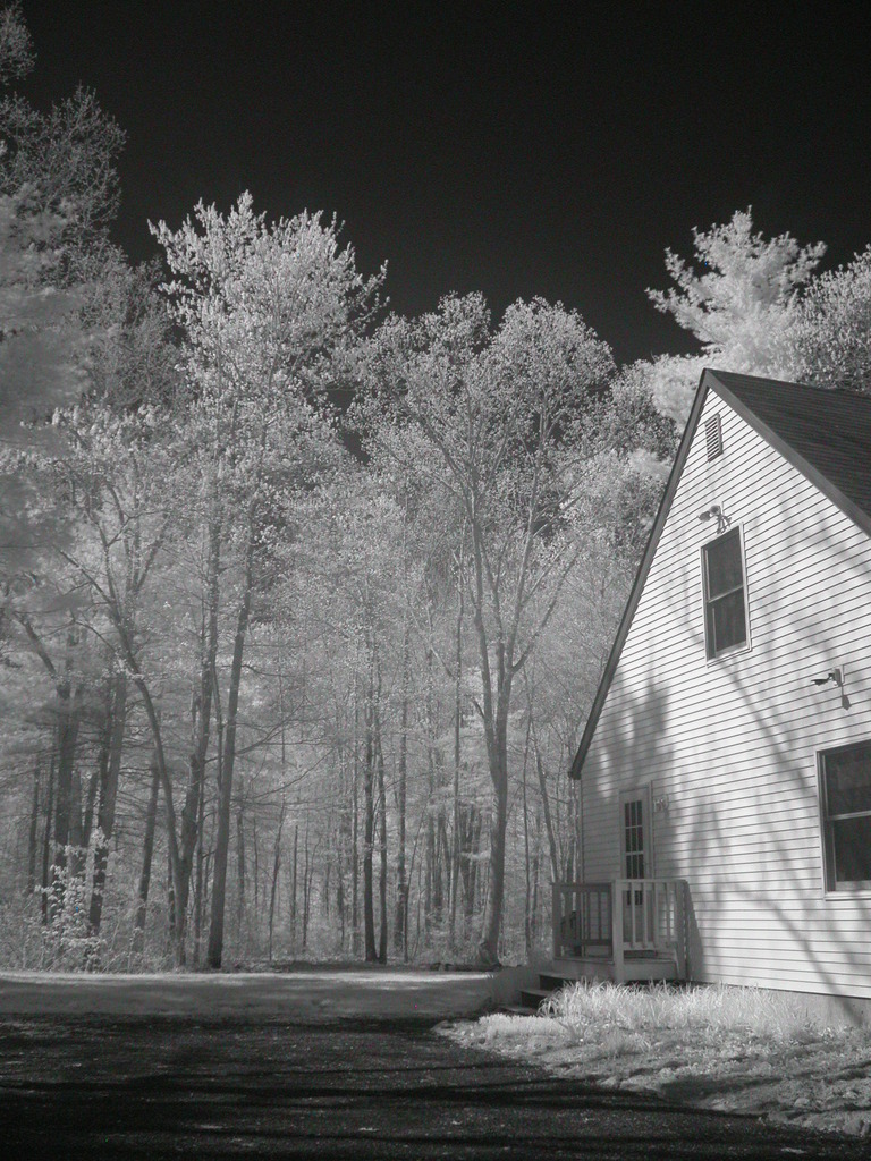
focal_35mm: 35
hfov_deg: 40.7
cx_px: 436
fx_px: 1174
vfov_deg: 52.6
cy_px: 580
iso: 400
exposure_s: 1/2.6
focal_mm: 8.9
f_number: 2.8
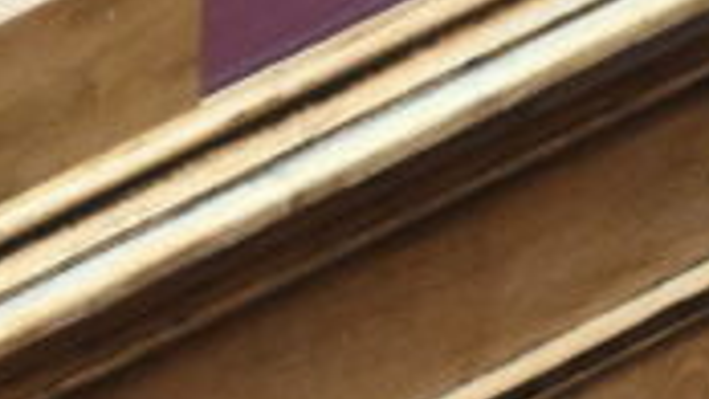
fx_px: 34696
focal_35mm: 1845
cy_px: -930
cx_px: -1320
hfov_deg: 1.2
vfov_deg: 0.7
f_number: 5.6
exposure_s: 1/500
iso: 5000
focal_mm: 200
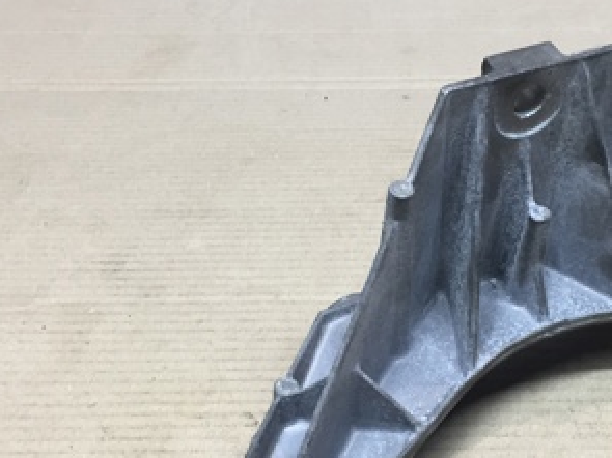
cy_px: 292
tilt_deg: -33.5
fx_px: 1113
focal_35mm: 63
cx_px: 479
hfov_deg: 30.1
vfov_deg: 23.2
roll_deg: +0.7
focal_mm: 4.15
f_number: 2.2
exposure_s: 1/33
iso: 50
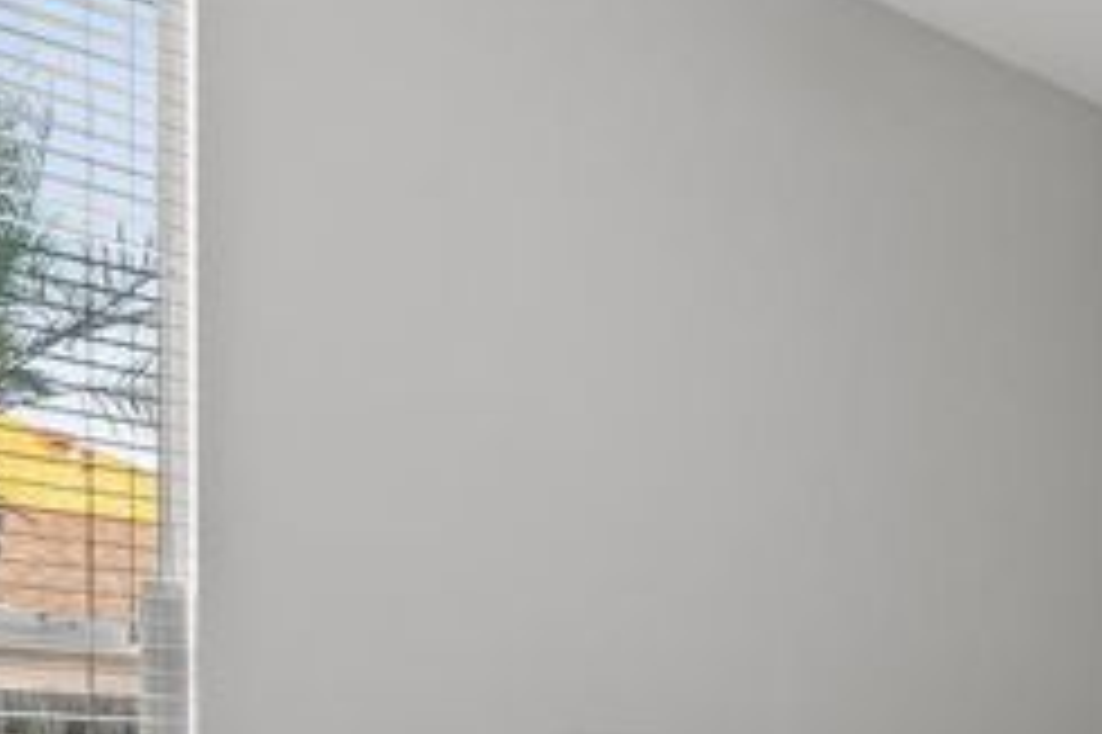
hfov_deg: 38.8
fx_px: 1407
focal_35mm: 46
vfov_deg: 26.3
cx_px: 1055
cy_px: 860
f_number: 8
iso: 100
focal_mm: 16
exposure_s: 3.2
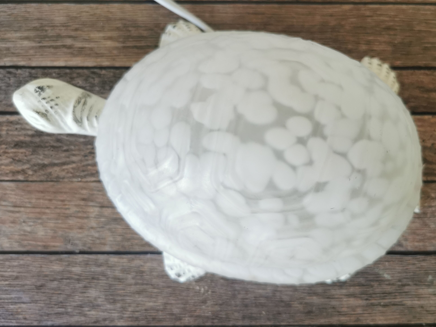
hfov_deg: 56.7
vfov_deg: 44.1
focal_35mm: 32
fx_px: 403
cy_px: 148
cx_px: 237
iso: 160
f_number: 1.8
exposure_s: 1/50
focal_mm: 5.58
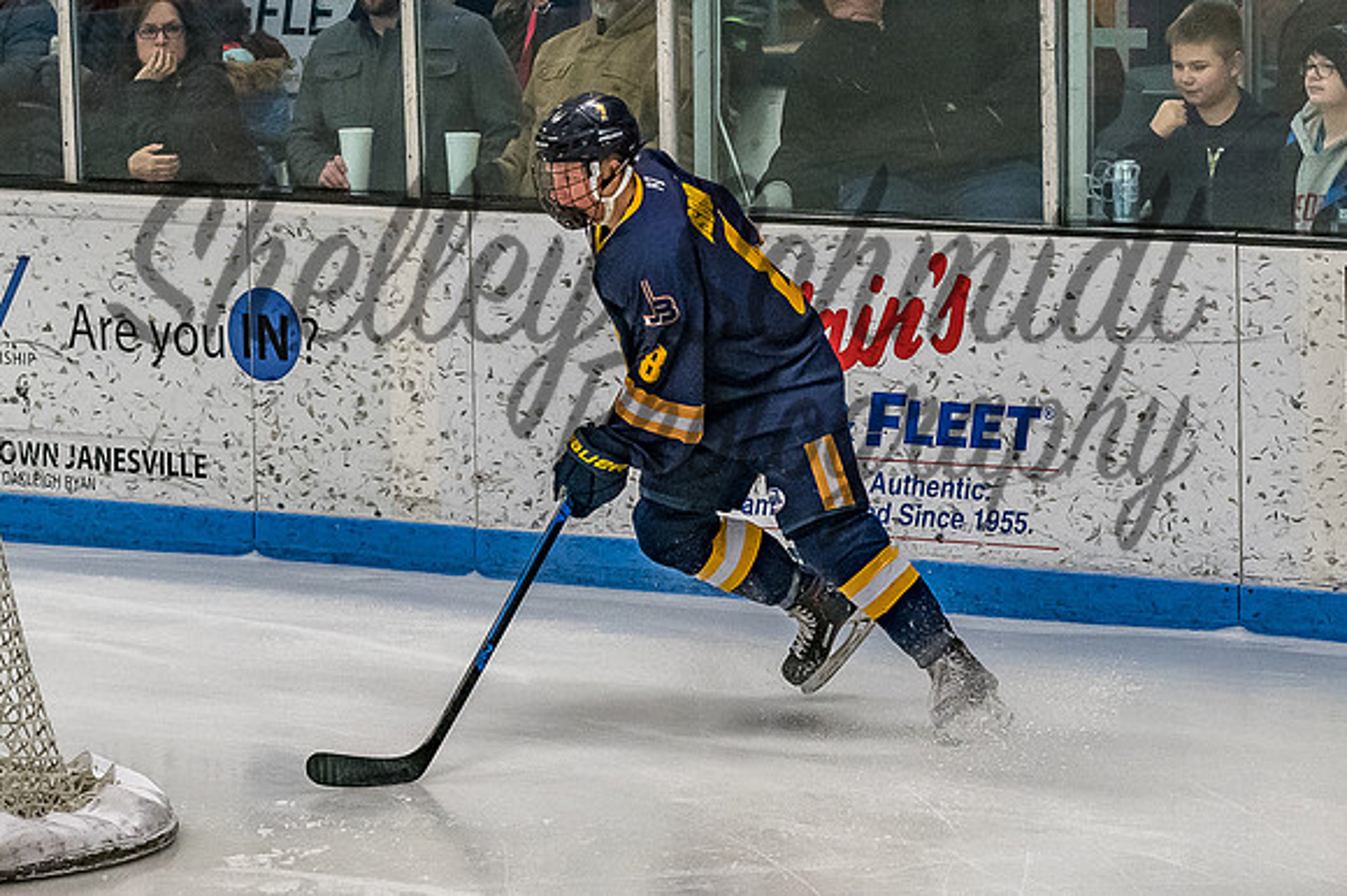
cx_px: 649
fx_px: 8456
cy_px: 389
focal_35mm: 226
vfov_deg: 6.1
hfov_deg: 9.1
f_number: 3.5
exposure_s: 1/800
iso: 1250
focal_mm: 80
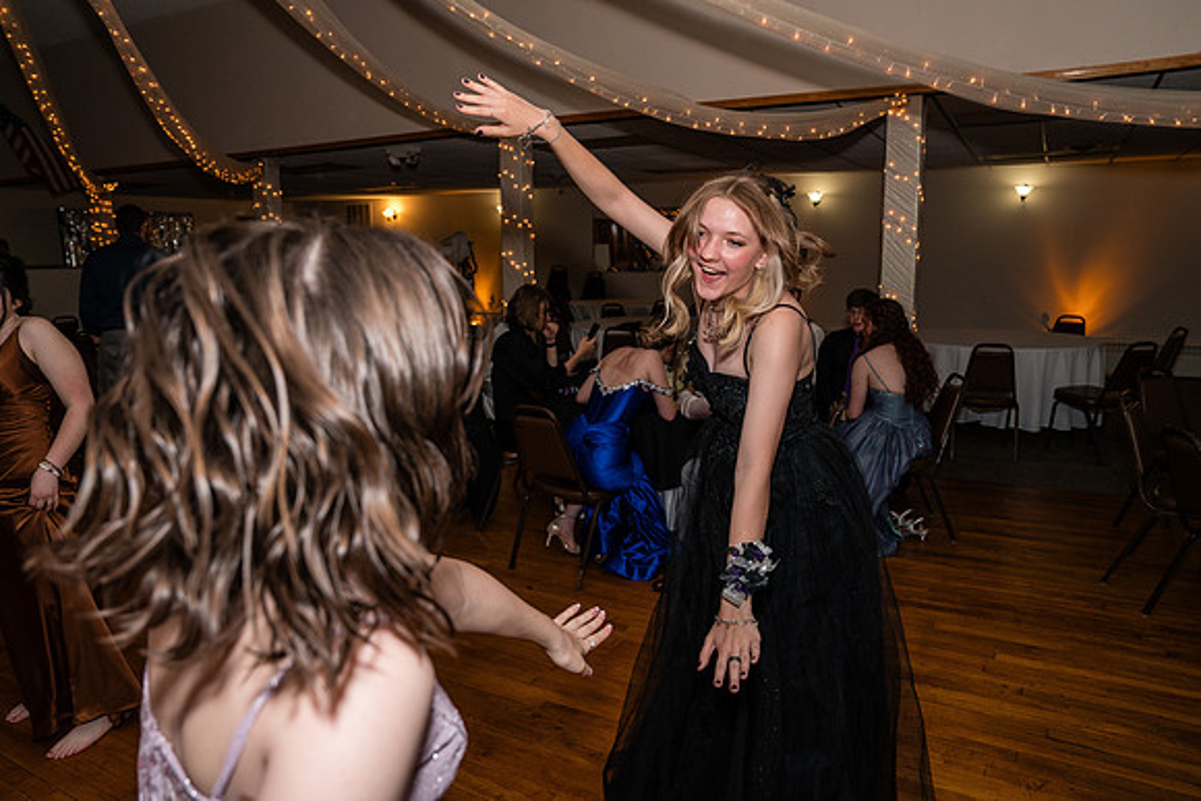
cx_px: 600
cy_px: 400
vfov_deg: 53.2
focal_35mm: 24
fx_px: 801
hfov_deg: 73.7
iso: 400
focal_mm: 24
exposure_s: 1/250
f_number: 4
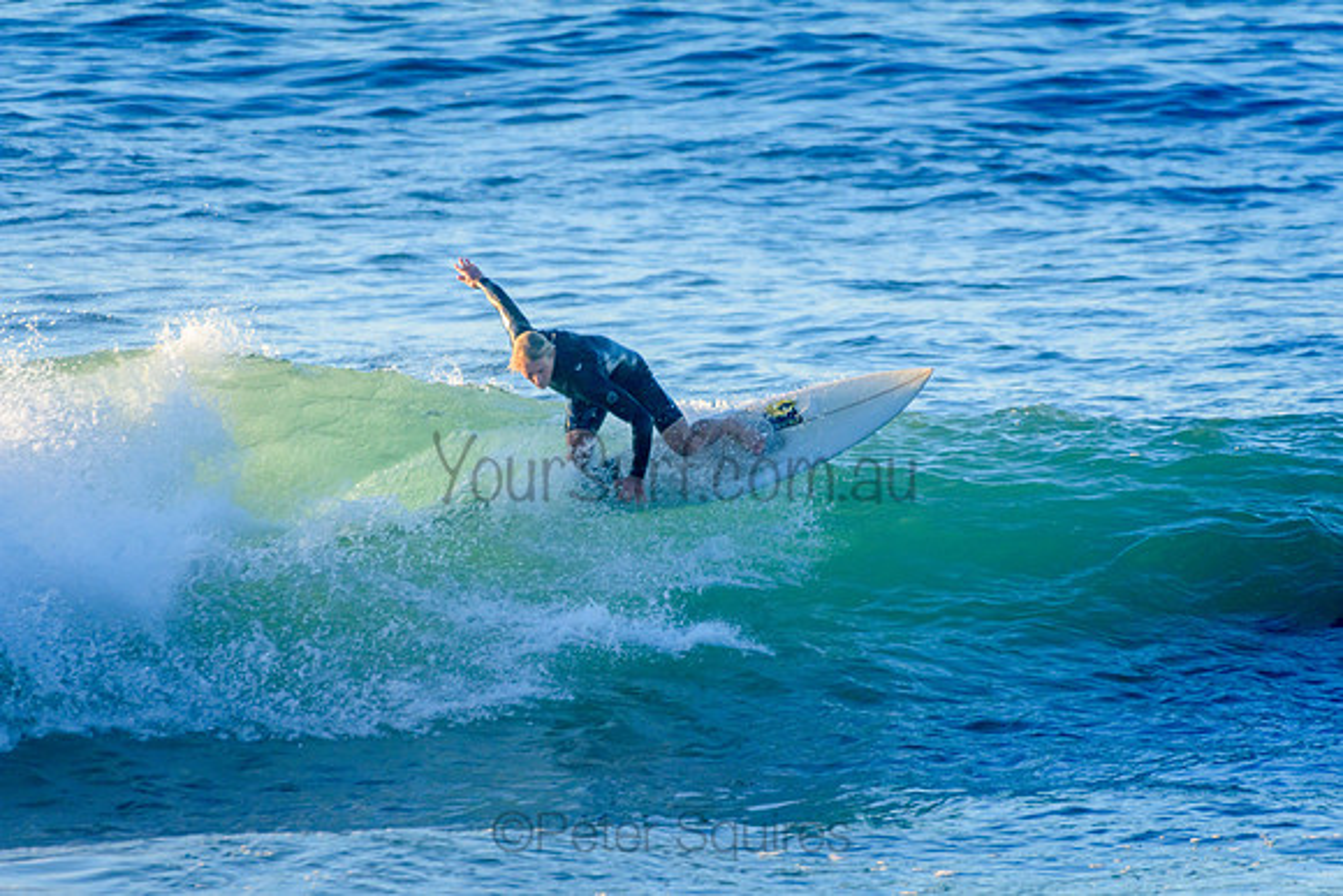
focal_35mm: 750
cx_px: 672
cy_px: 448
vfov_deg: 1.8
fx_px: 27996
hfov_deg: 2.7
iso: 800
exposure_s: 1/2000
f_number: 5.6
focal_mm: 500
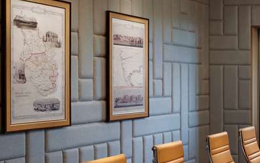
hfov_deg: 20.4
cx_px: 451
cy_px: 88
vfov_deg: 17.1
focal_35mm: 76
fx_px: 538
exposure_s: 5
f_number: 11
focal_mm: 20
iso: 100
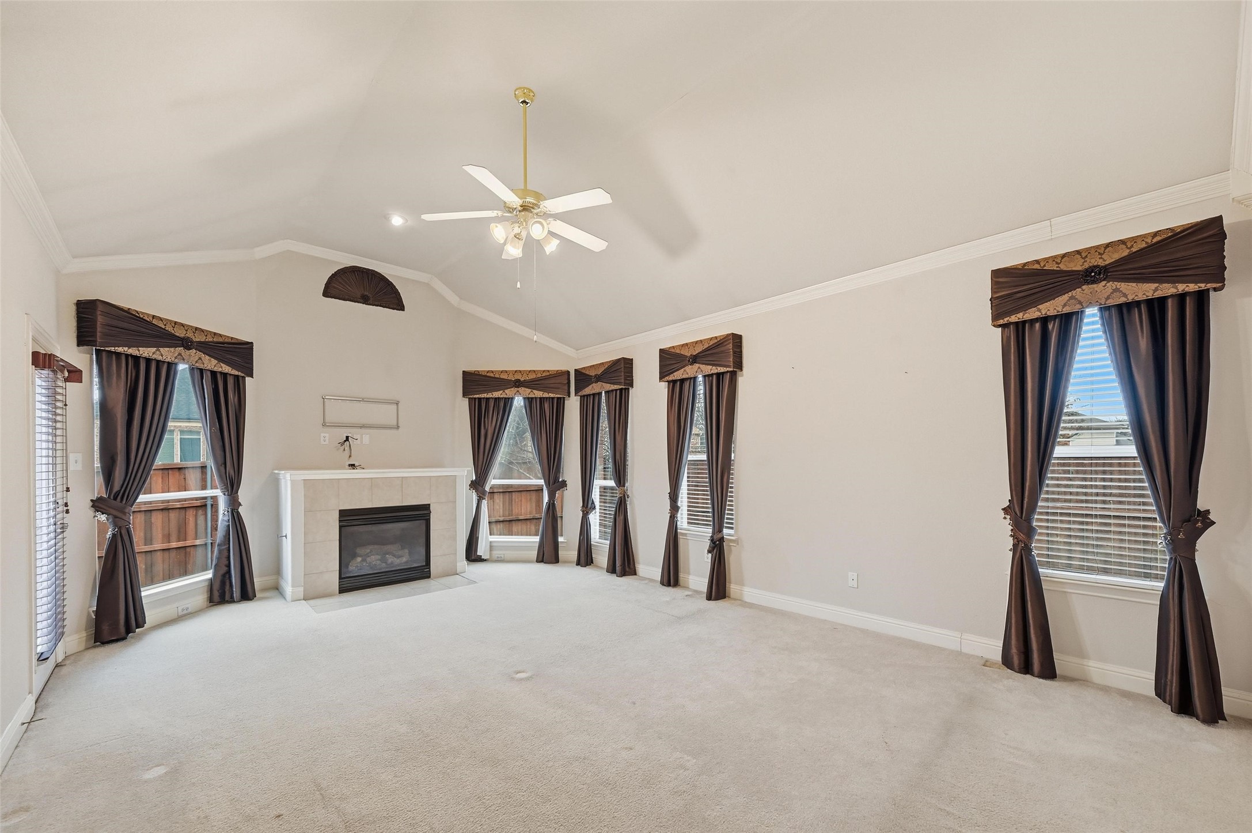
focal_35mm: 14
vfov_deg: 81.1
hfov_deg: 104.3
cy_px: 416
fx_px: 486
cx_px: 626
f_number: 7.1
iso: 1000
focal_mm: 14
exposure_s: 1/1250
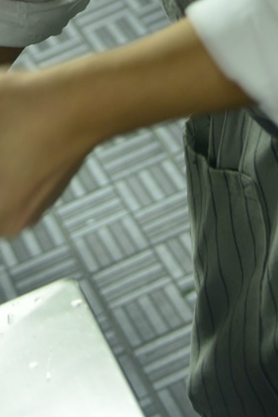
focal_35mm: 150
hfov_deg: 9.0
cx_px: -59
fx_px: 1736
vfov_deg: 13.0
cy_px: -201
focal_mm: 40
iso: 800
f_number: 4
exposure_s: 1/30
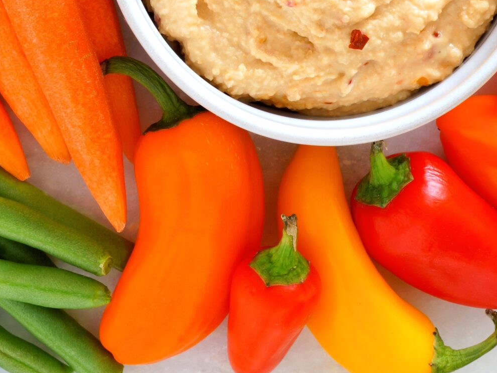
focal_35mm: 130
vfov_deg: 11.3
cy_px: 20
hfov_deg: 15.1
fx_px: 1870
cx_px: 129
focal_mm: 35
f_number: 14
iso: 100
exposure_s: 1
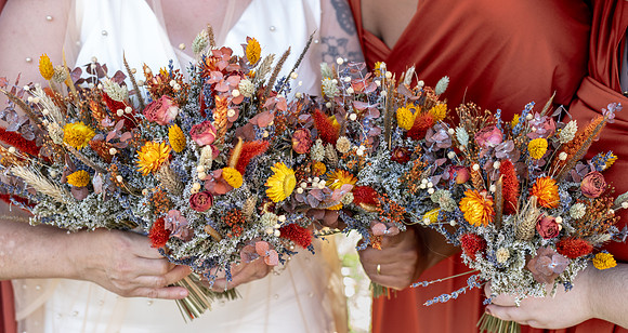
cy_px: 205
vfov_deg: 21.4
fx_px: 882
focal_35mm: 54
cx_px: 315
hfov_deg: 39.2
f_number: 4
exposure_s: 1/250
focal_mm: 50
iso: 640
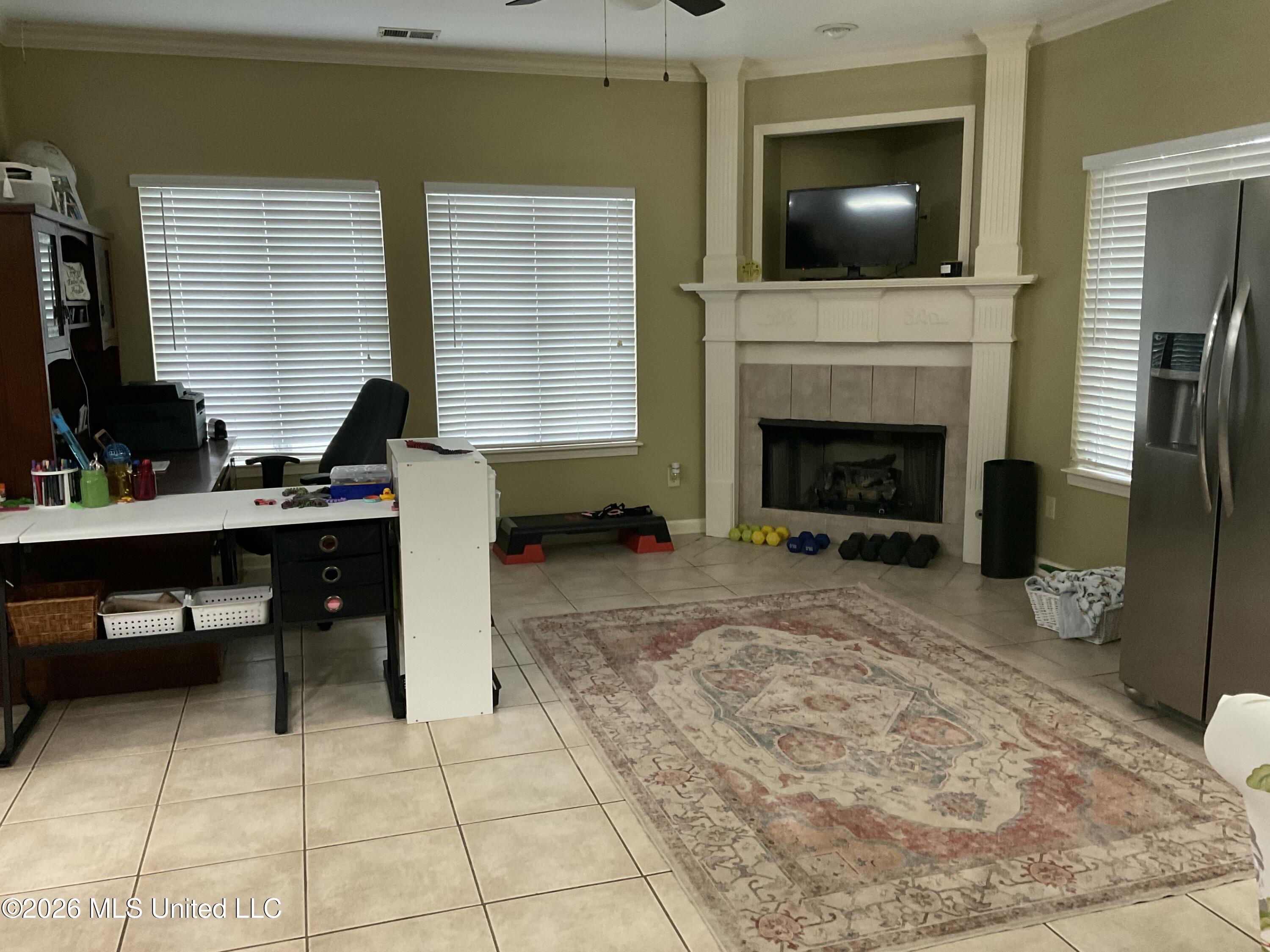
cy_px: 476
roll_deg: -0.8
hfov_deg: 61.7
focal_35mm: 29
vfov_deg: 48.2
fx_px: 1064
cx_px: 635
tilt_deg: -10.3
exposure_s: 1/60
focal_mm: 3
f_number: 1.8
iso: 160
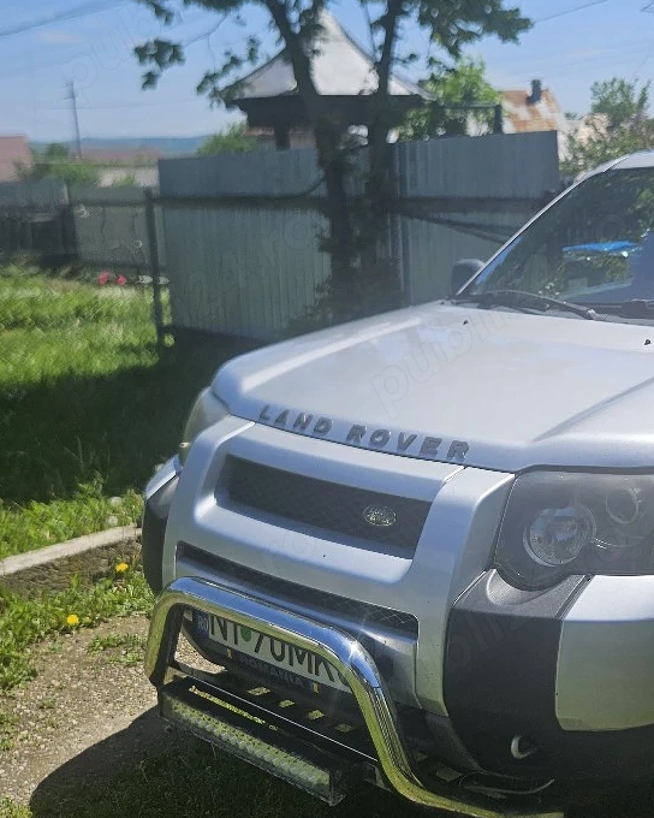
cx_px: 578
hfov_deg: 32.6
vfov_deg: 41.9
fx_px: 1065
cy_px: 355
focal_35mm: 44
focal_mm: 5.4
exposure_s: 1/2500
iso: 25
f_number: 1.8
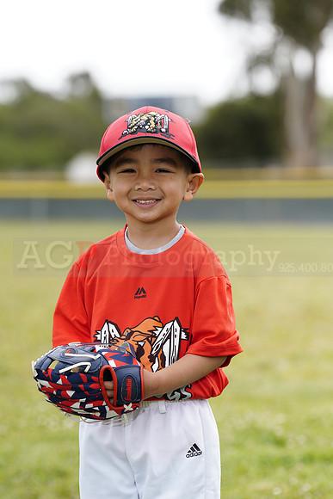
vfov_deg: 10.9
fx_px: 2607
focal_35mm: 188
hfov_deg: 7.3
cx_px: 166
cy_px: 250
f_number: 5.6
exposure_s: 1/250
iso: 100
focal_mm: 188
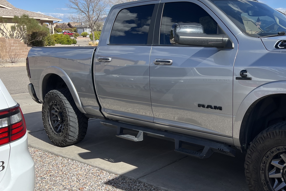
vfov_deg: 32.6
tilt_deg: -9.7
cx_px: 213
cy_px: 83
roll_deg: -0.8
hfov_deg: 45.8
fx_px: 326
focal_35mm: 41
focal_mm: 5.7
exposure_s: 1/3356
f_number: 1.5
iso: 50
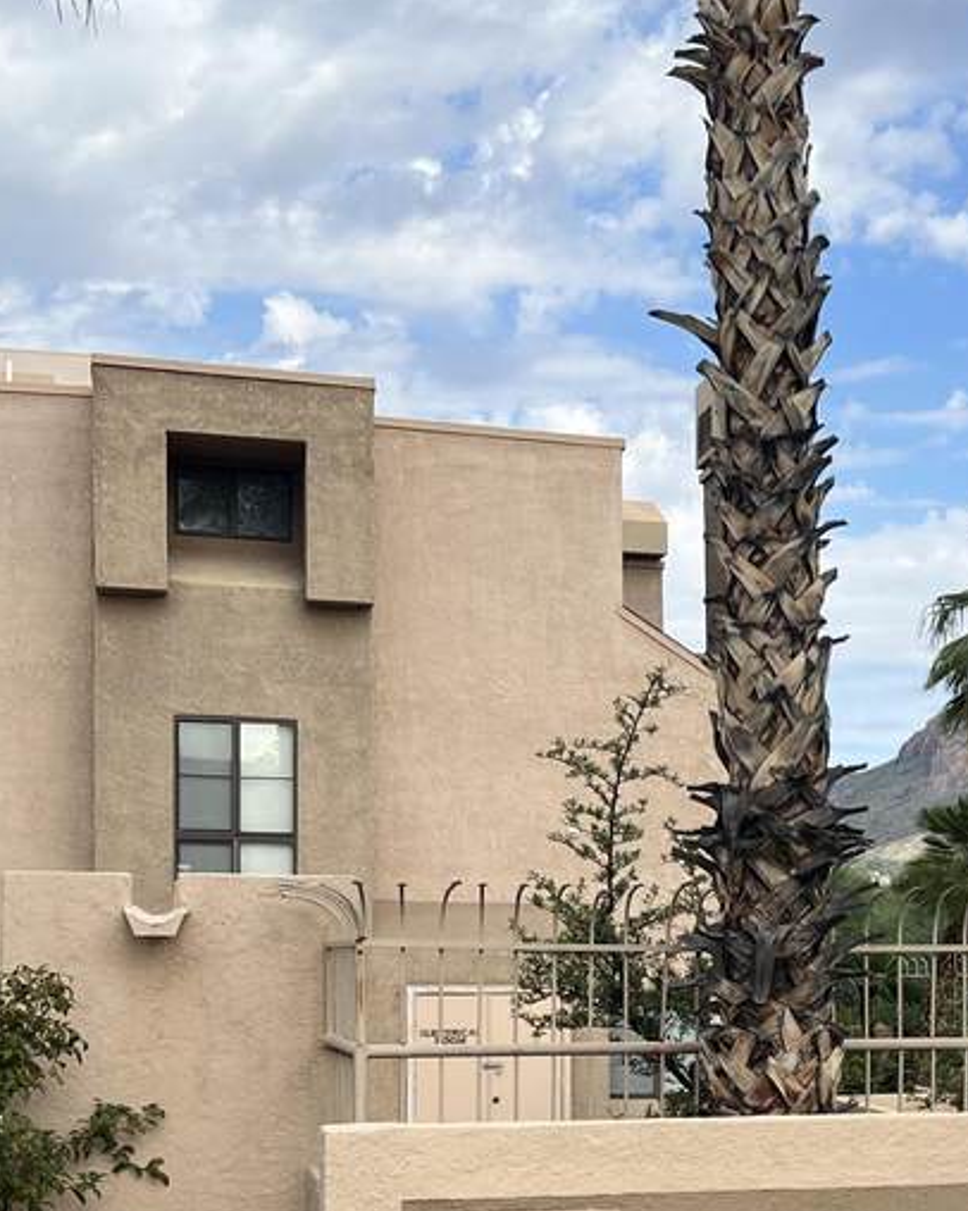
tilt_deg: -1.0
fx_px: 2293
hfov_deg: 23.0
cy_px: 982
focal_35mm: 64
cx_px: 927
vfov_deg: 28.9
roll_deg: +0.5
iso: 50
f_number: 1.5
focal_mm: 5.7
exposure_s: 1/3077
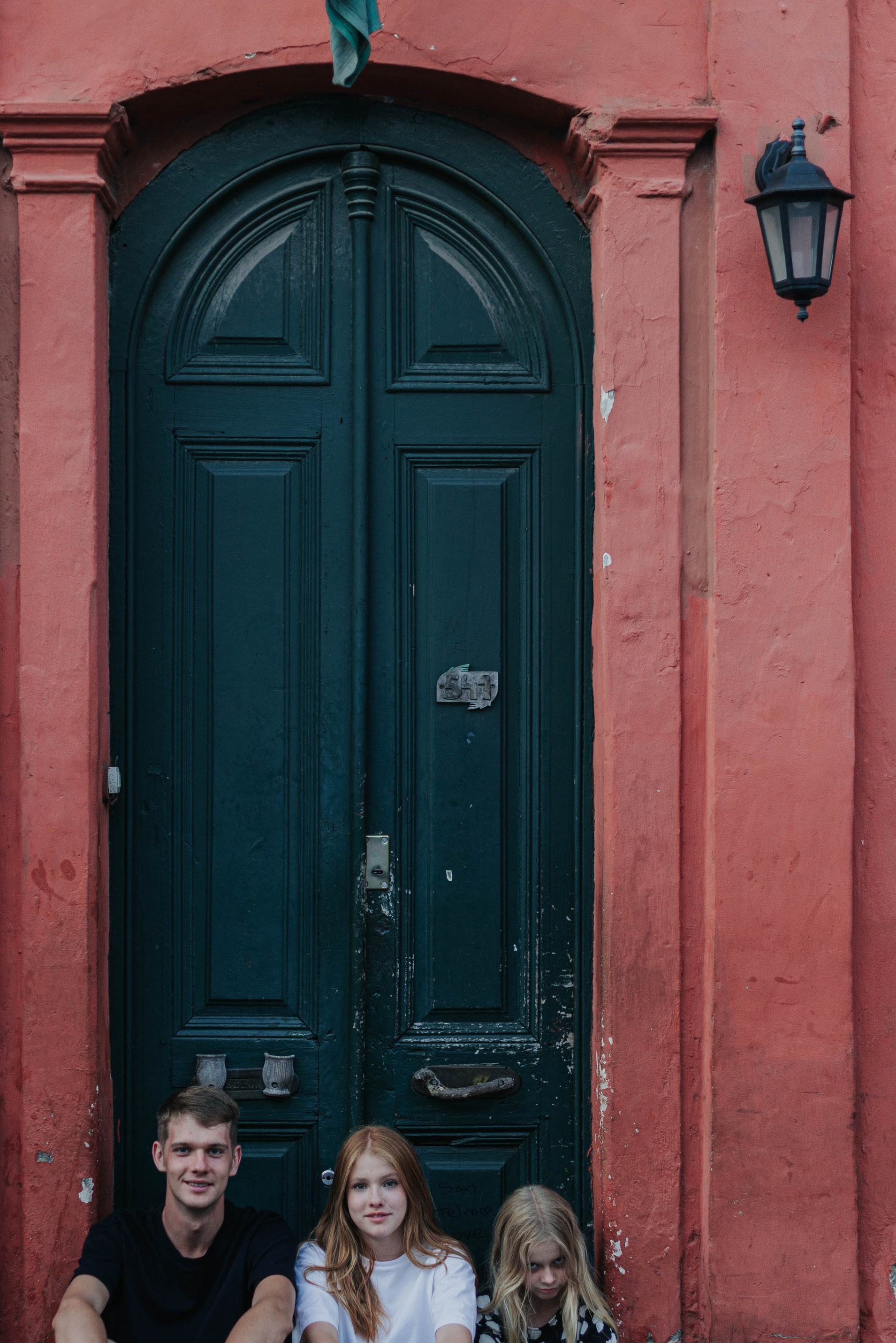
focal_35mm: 67
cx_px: 356
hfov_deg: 20.3
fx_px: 2499
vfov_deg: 30.0
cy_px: 828
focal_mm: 50
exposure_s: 1/320
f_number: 2
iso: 160
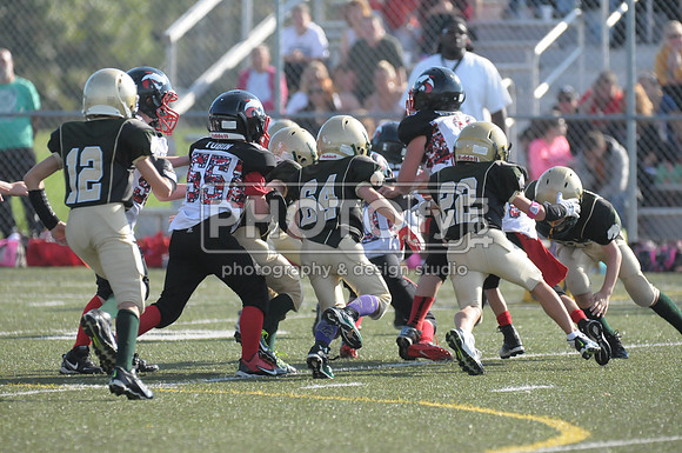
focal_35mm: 420
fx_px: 7946
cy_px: 226
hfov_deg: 4.9
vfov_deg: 3.3
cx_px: 341
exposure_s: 1/5000
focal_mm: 280
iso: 1600
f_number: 4
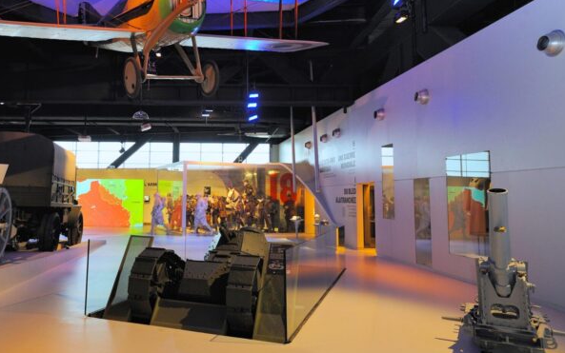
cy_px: 150
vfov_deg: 43.1
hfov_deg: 63.5
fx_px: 447
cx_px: 204
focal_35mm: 29
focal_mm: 22
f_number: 5
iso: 800
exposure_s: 1/20
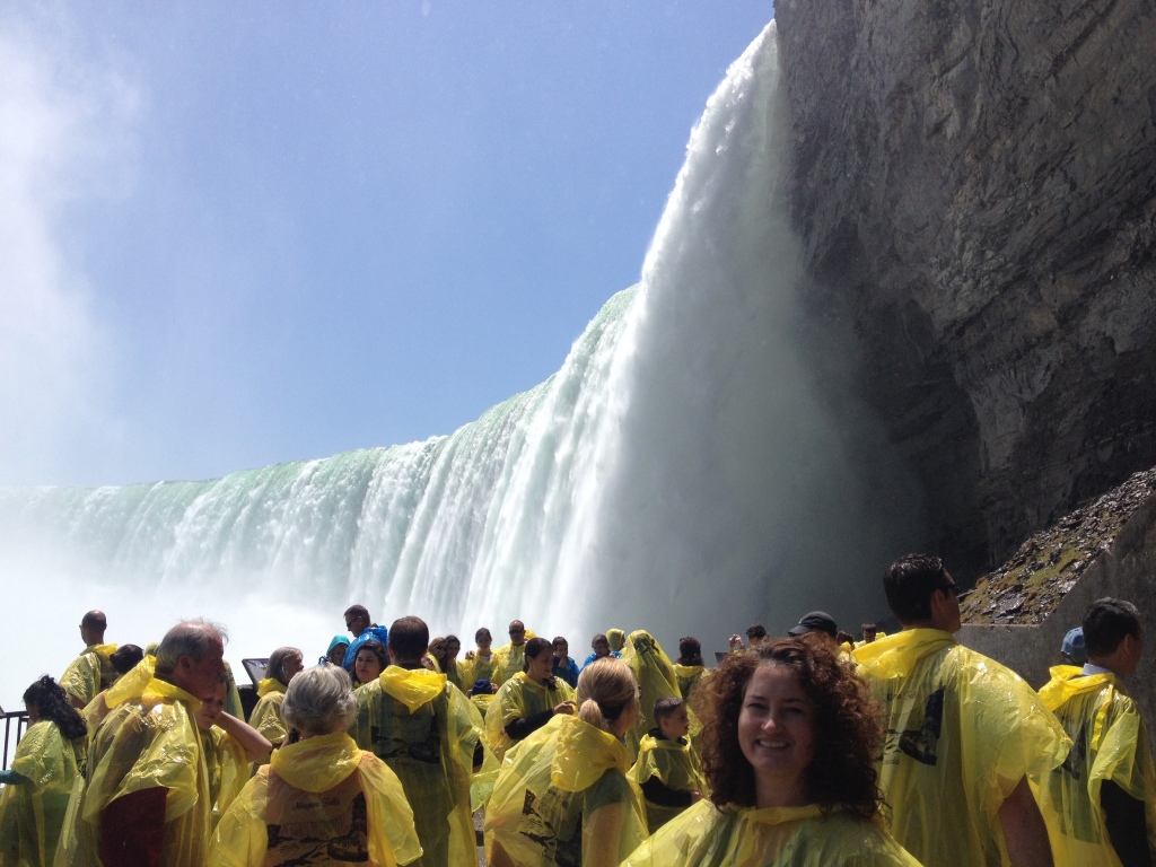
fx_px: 1169
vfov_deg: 40.7
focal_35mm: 35
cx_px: 578
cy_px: 434
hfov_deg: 52.6
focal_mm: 4.28
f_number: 2.4
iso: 50
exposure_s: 1/2762
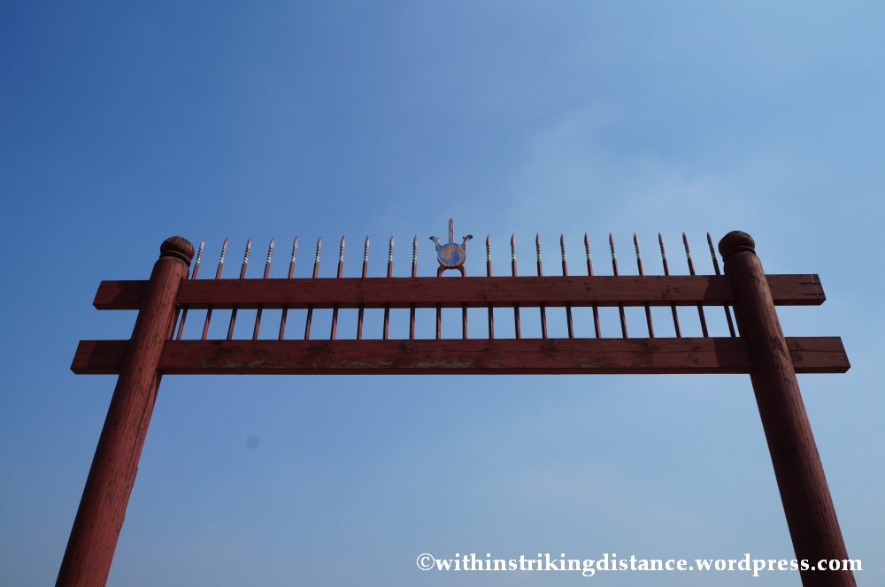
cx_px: 442
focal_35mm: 27
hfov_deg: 67.4
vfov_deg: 47.8
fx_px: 663
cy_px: 294
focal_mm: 18
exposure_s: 1/400
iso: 200
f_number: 13
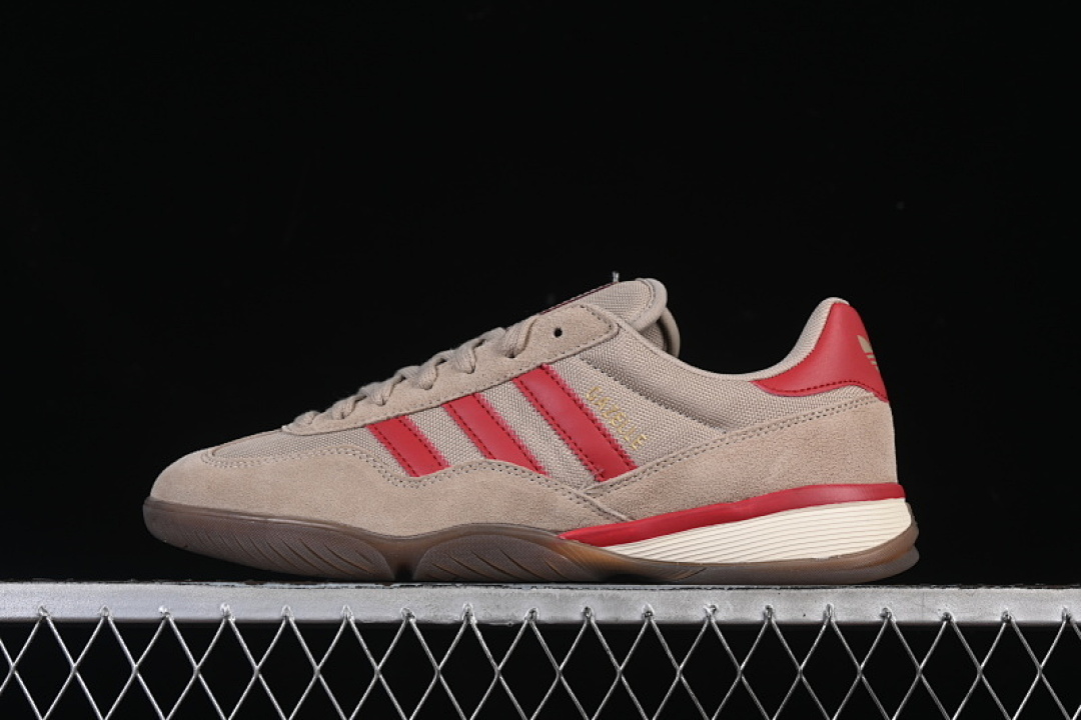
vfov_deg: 18.2
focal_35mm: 75
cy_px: 360
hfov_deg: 27.0
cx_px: 540
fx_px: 2252
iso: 160
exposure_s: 1/80
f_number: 8
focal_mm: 50
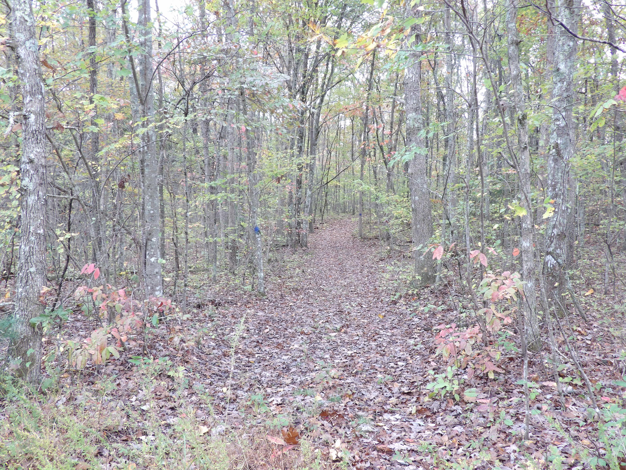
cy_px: 235
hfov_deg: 55.4
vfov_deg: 42.9
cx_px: 313
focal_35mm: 33
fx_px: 597
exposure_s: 1/40
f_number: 3.6
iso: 122
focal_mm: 5.9
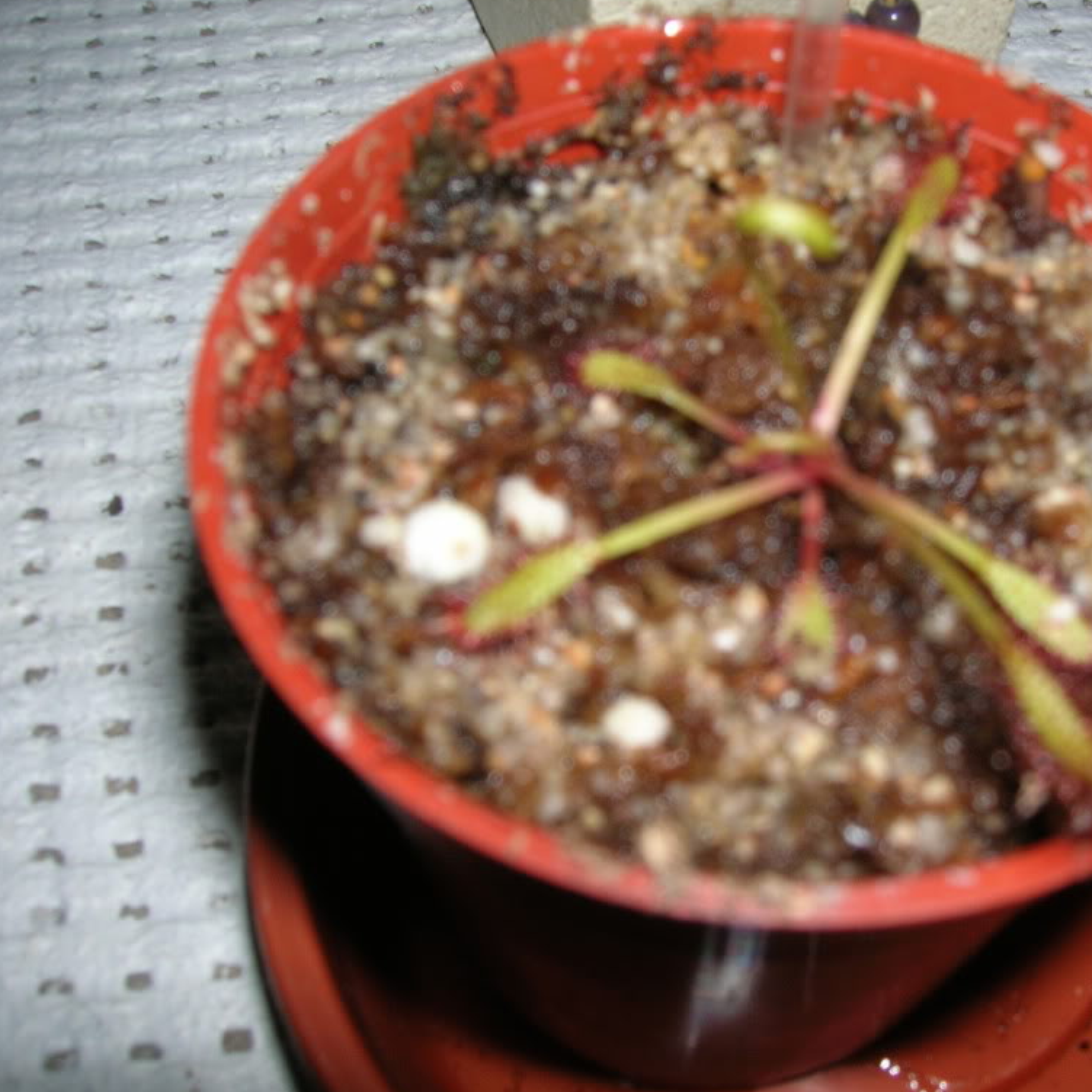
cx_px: 736
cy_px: 548
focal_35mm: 41
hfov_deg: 40.4
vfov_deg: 40.9
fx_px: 1463
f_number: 4.9
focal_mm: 5.7
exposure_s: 1/60.1
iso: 50
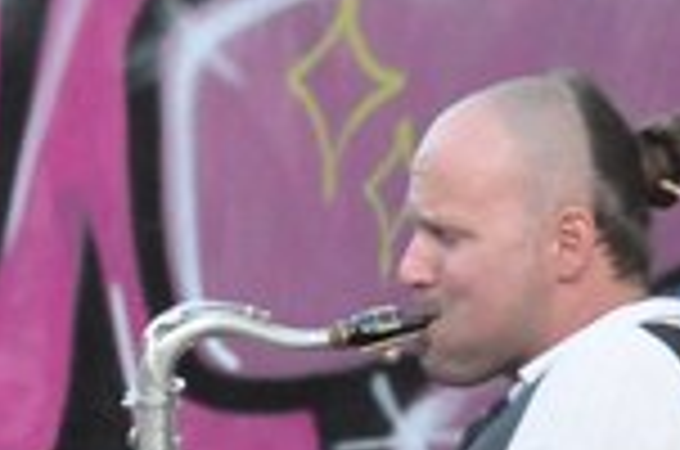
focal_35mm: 608
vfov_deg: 2.2
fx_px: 11460
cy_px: 749
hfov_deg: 3.4
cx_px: 360
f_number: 5.6
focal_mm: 102
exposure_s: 1/1600
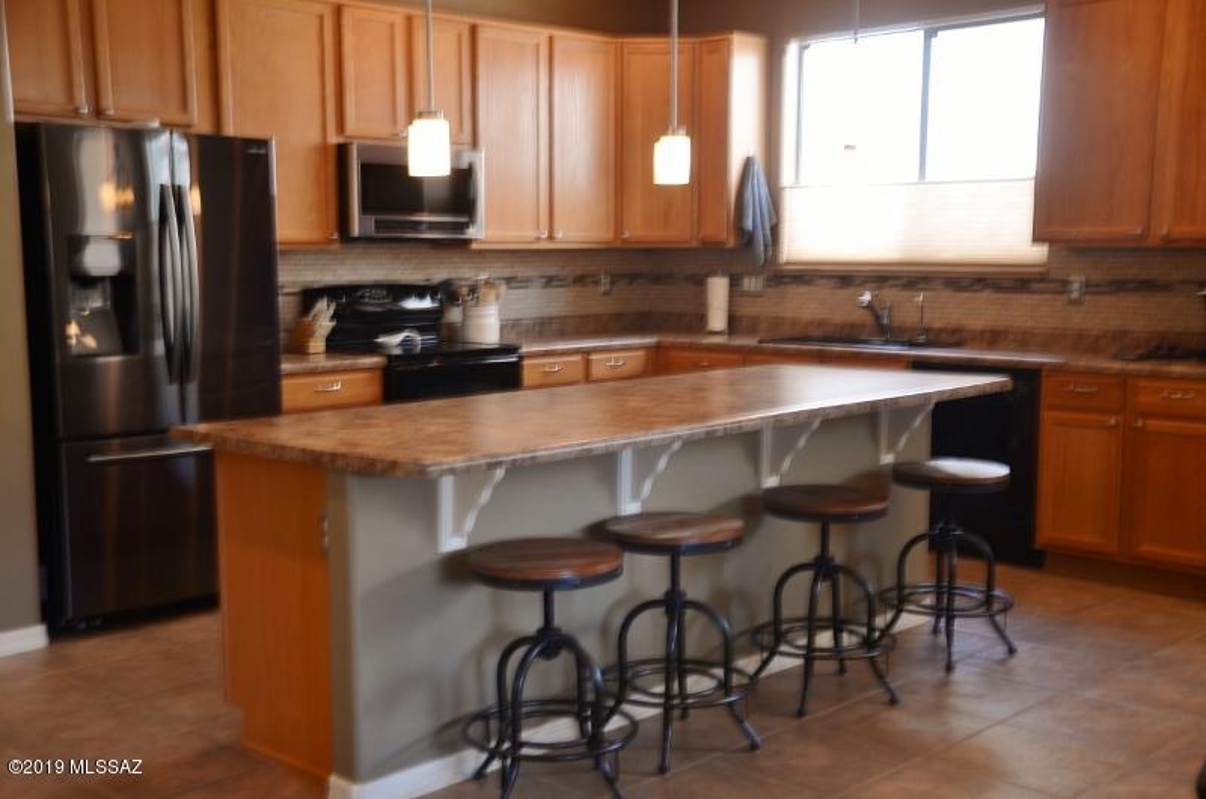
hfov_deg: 43.7
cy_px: 400
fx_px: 1504
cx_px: 603
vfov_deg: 29.7
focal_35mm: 45
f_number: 4.2
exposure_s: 1/10
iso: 100
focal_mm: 30
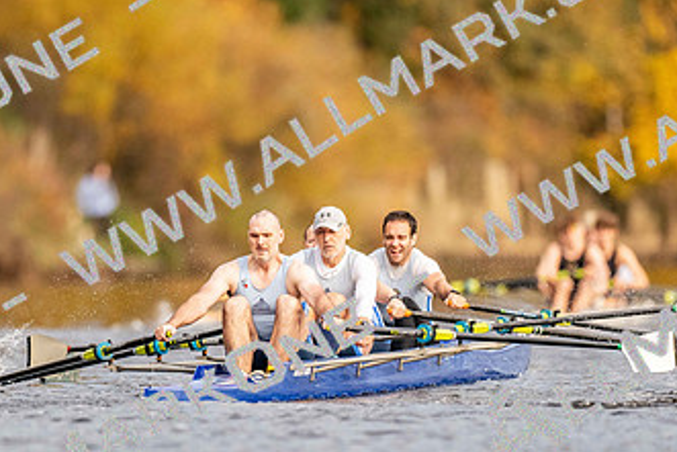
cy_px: 291
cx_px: 313
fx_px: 19772
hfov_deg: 2.0
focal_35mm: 1051
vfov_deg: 1.3
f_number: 4
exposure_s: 1/2500
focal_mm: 600
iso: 2500
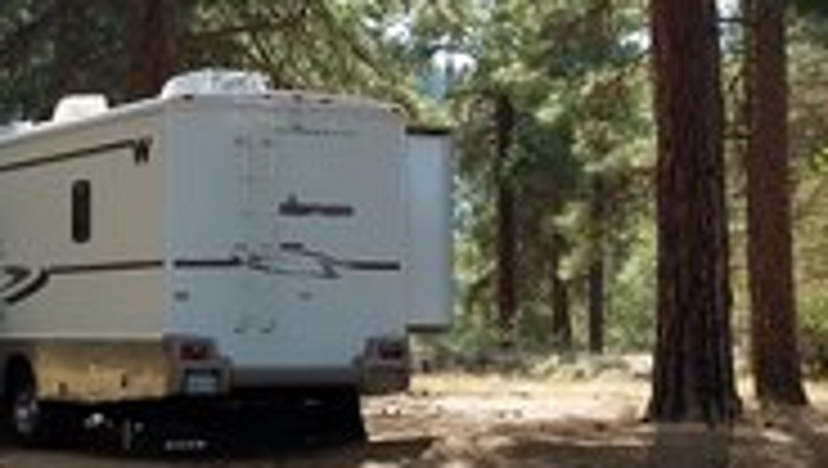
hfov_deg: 25.2
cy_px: 310
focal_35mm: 82
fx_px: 1802
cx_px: 101
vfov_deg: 14.8
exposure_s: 1/874
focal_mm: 4.2
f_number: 1.7
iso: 50
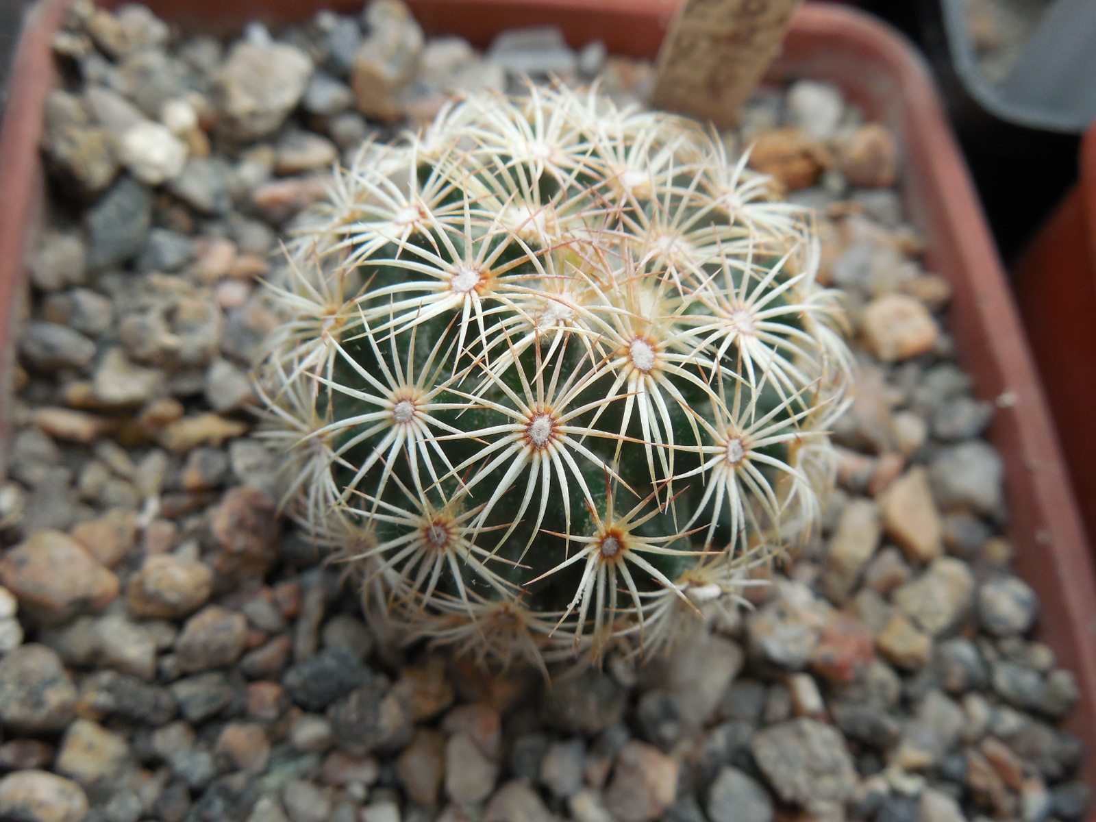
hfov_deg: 58.4
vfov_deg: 45.4
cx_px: 548
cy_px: 411
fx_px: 982
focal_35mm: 31
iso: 125
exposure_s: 1/100
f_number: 3.6
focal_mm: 5.6
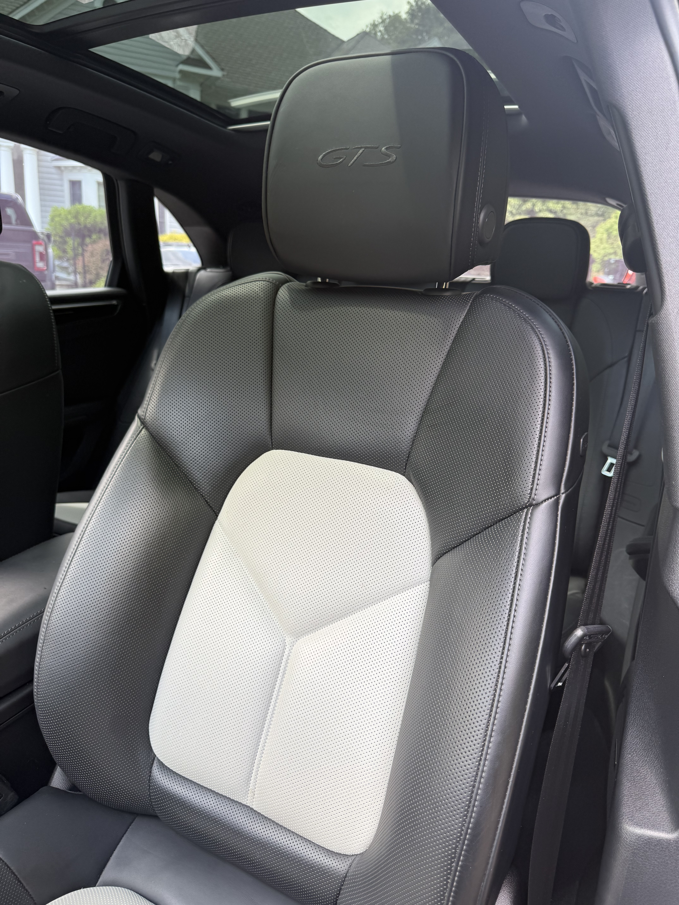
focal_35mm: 24
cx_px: 340
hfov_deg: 56.8
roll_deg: -4.2
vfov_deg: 71.6
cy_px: 452
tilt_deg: -15.2
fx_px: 628
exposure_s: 1/121
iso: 50
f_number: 1.78
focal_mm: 6.76
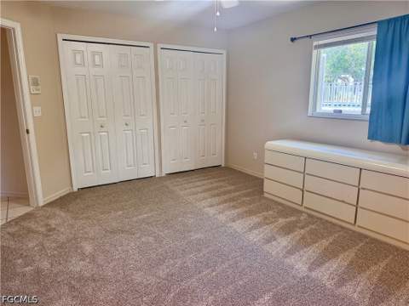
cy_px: 153
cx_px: 204
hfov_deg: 71.6
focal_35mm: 24
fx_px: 284
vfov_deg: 56.8
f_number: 1.78
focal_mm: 6.76
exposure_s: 1/120
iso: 200
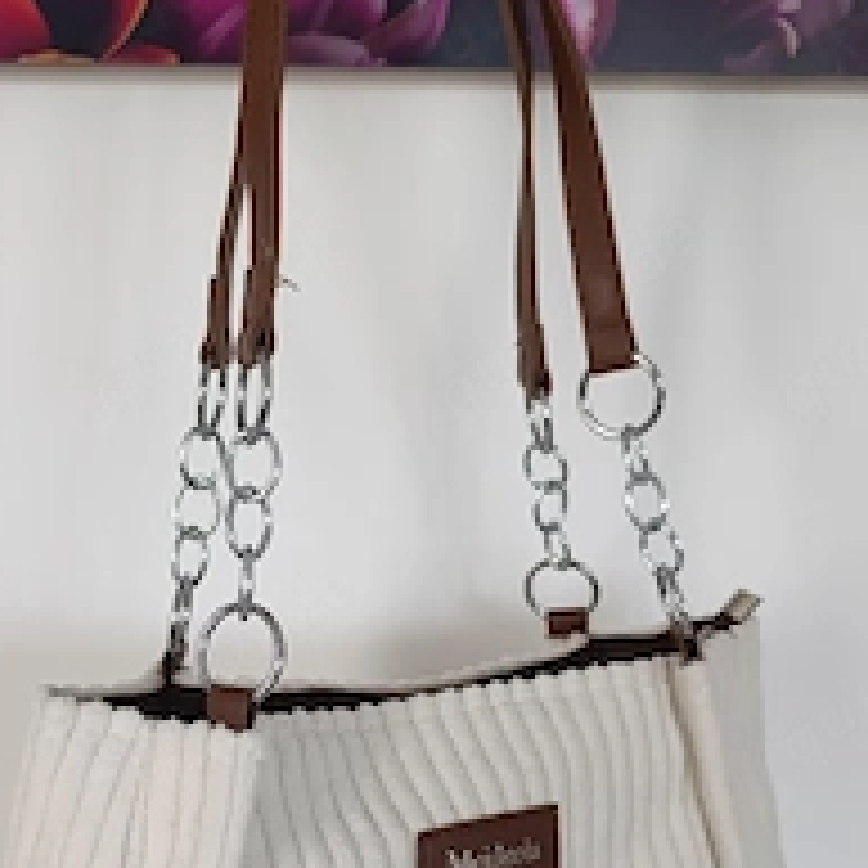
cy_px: 711
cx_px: 319
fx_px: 1192
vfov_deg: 38.3
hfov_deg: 39.7
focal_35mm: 42
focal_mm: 6.14
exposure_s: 1/101
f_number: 1.6
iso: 500
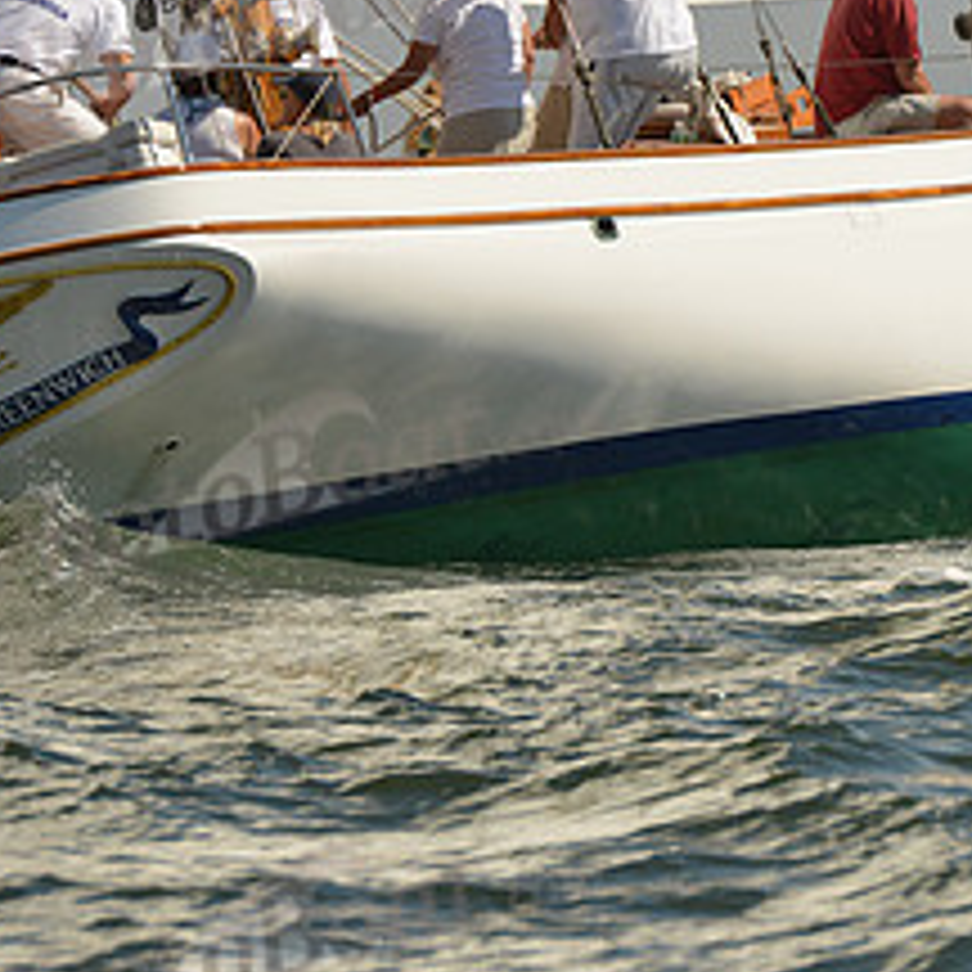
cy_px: 187
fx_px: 14518
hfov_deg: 3.8
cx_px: 842
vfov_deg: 3.8
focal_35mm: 457
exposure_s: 1/800
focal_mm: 200
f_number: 9
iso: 400
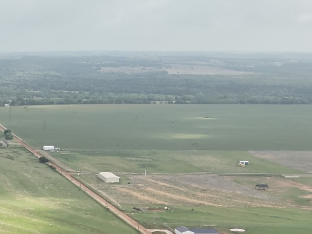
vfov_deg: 18.8
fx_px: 685
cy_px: 239
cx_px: -89
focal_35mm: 76
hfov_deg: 22.9
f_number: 2.8
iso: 100
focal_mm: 4.4
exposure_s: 1/640
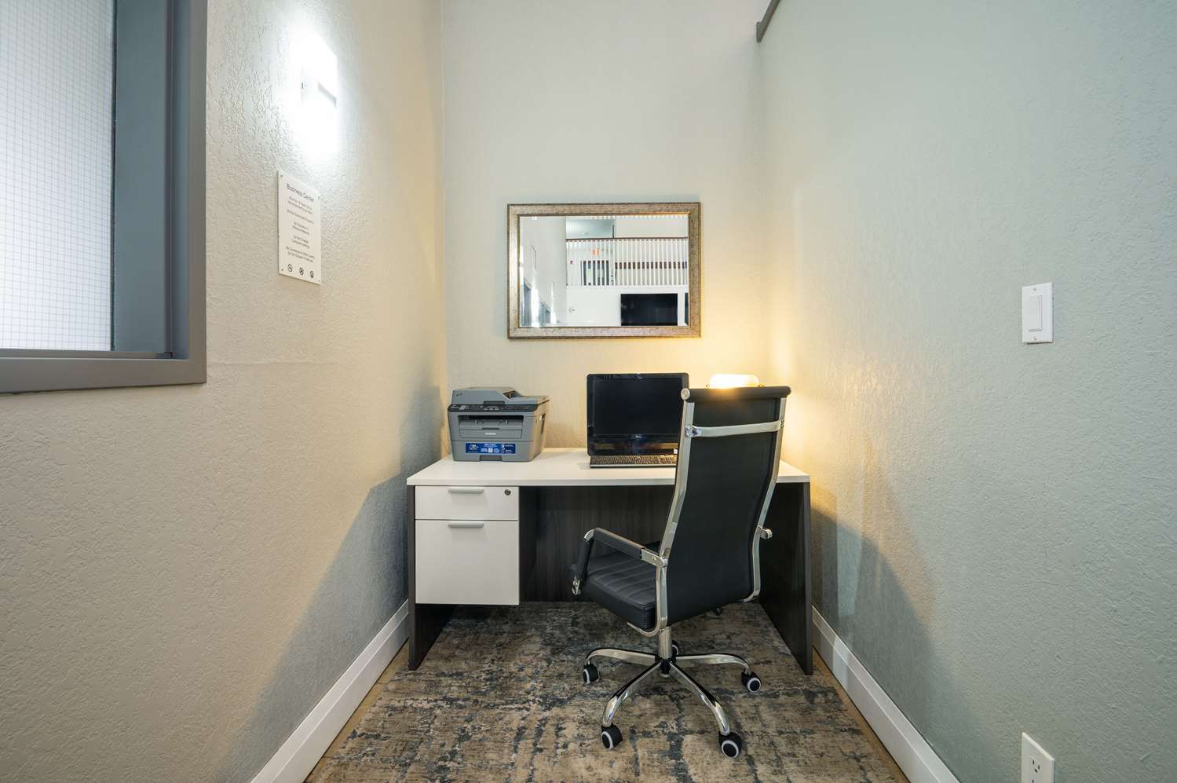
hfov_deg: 96.8
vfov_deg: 73.7
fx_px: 523
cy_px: 392
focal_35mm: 16
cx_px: 588
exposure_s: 1/1.25
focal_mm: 16
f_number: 10
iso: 160
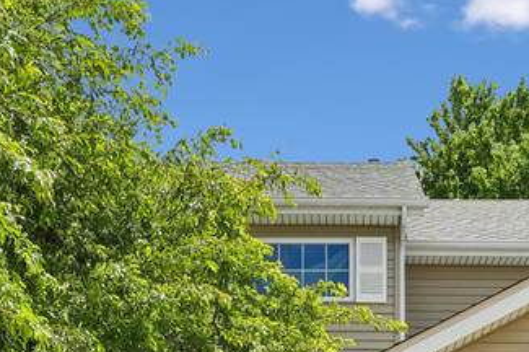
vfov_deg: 18.8
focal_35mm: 67
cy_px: 455
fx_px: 984
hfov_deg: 29.8
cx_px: 374
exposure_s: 1/800
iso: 400
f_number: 8
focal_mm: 17
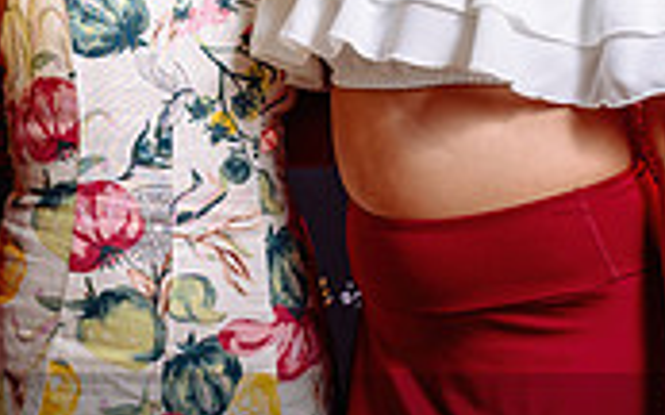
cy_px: -135
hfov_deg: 13.7
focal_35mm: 151
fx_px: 2736
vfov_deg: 8.5
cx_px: 43
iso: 100
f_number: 3.5
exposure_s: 1/160
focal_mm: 38
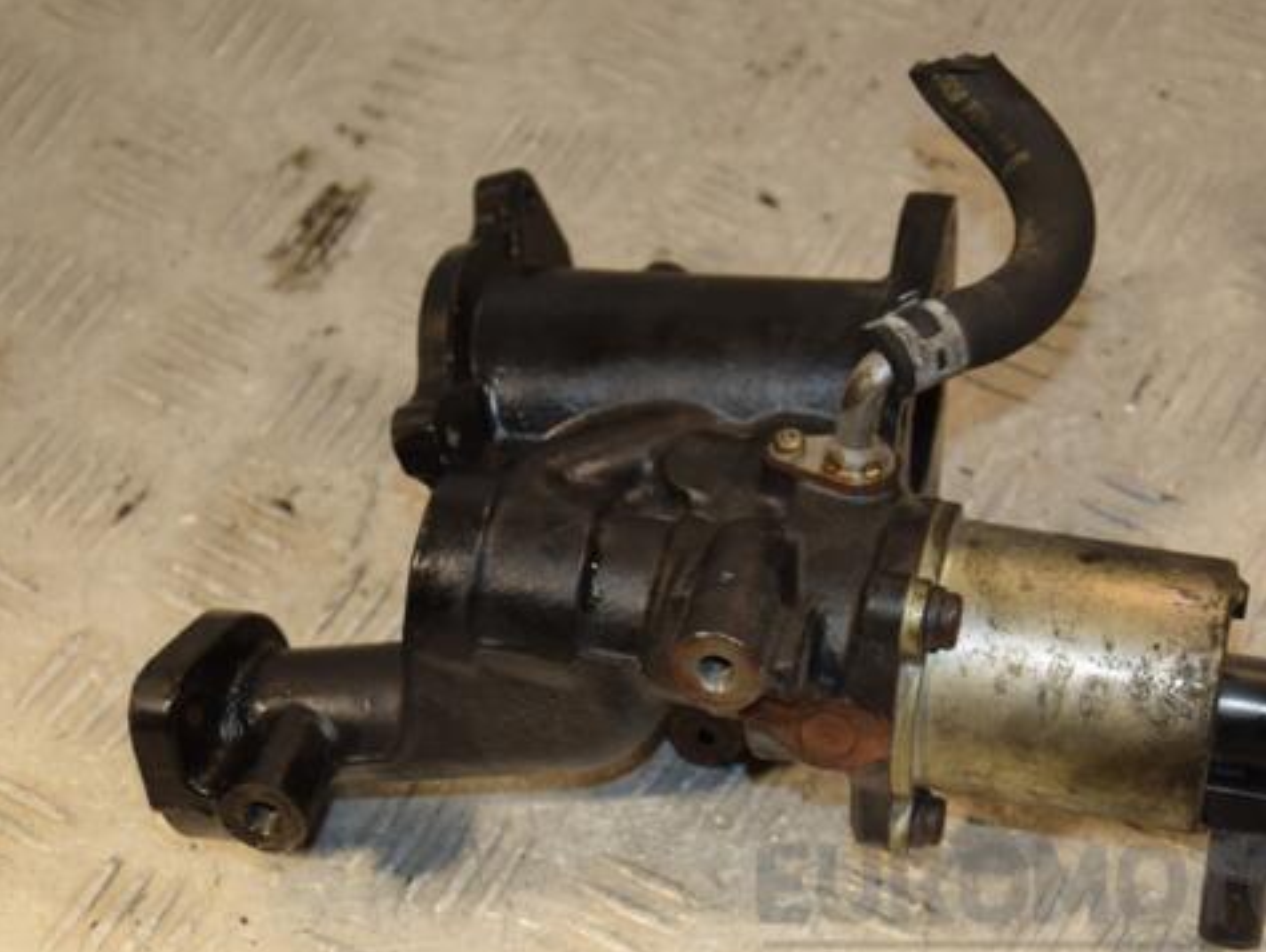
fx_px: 3331
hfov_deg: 21.5
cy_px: 528
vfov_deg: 16.3
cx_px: 706
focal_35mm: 91
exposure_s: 1/200
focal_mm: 50
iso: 800
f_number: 5
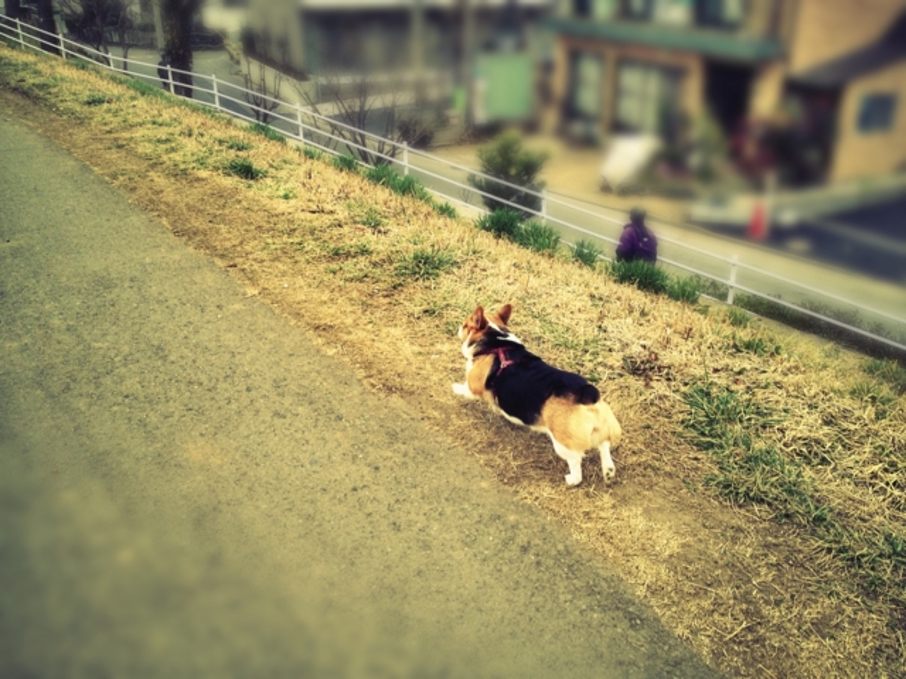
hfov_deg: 52.6
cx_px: 453
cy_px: 340
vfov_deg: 40.7
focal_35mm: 35
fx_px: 916
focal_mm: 4.28
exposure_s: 1/511
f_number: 2.4
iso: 50
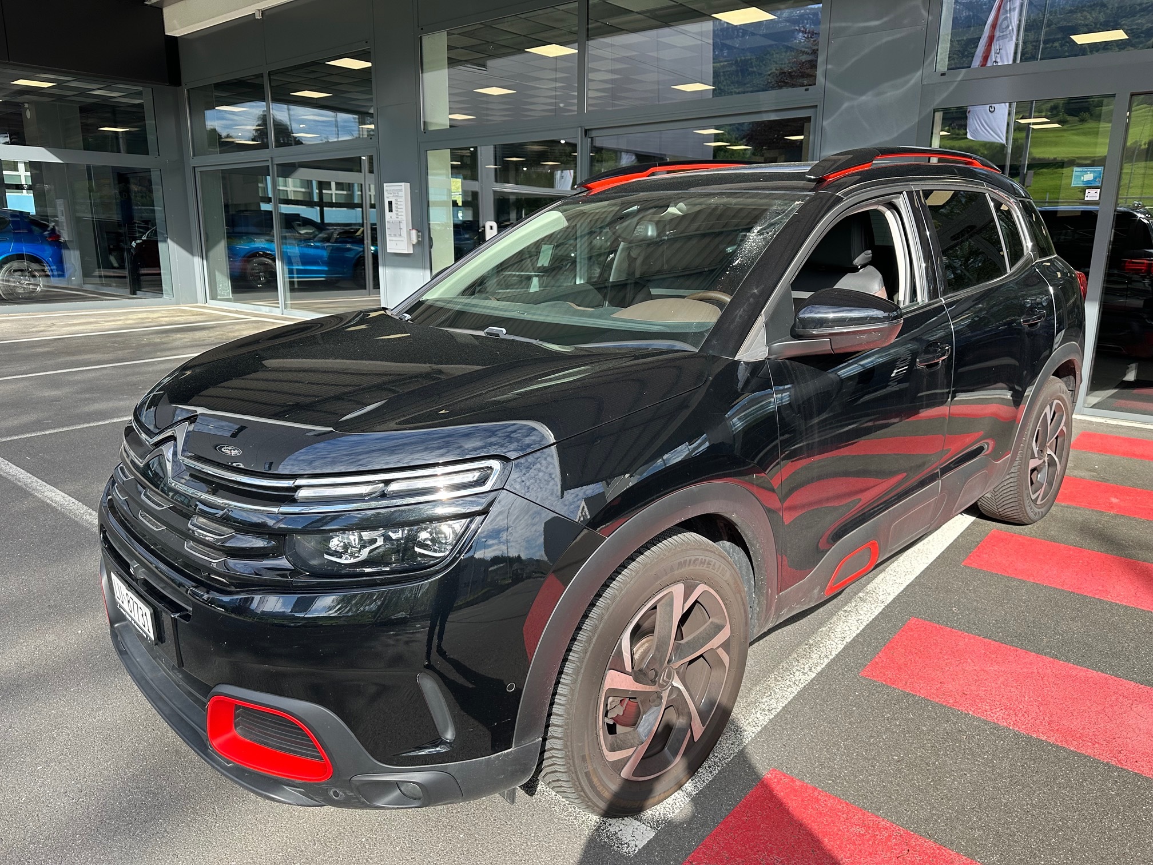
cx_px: 576
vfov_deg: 56.8
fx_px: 799
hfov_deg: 71.6
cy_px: 432
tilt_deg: -12.5
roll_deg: -0.6
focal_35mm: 24
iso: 80
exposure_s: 1/1029
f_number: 1.78
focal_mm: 6.86
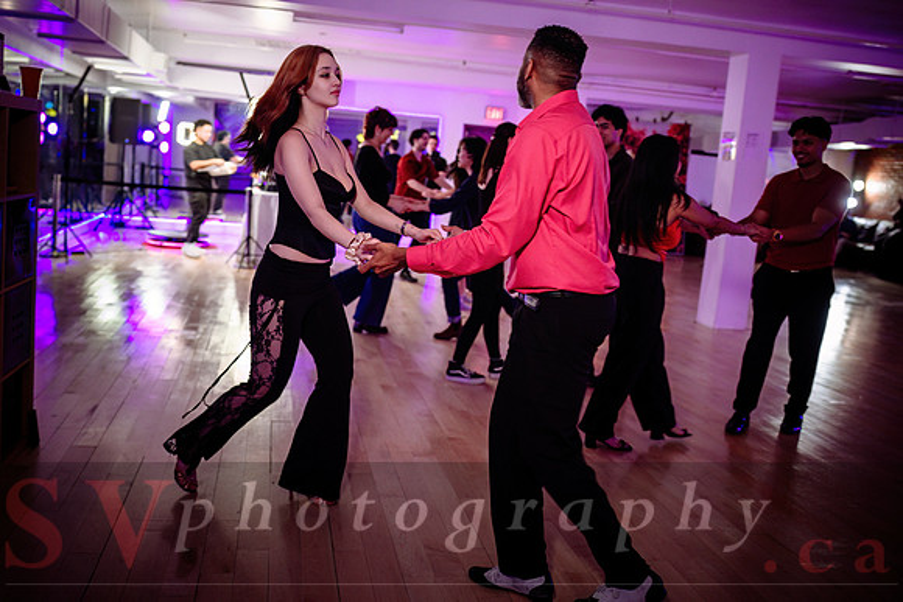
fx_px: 787
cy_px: 265
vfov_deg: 41.8
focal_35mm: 31
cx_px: 397
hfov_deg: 59.5
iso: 1600
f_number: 2
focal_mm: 28
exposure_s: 1/200
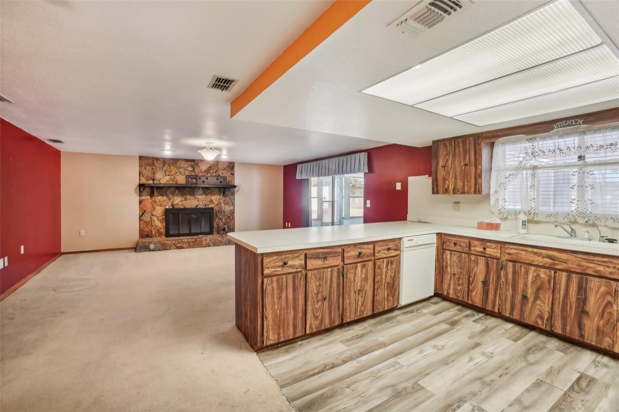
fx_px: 258
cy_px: 206
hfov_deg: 100.4
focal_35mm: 15
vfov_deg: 77.3
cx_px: 310
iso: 400
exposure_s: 1/10
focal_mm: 10
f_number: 8
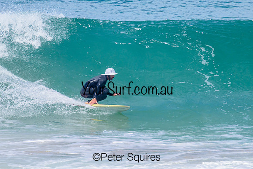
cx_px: 138
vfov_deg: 1.3
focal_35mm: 1095
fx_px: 7693
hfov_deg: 1.9
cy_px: 67
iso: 800
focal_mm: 800
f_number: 11
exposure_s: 1/2000
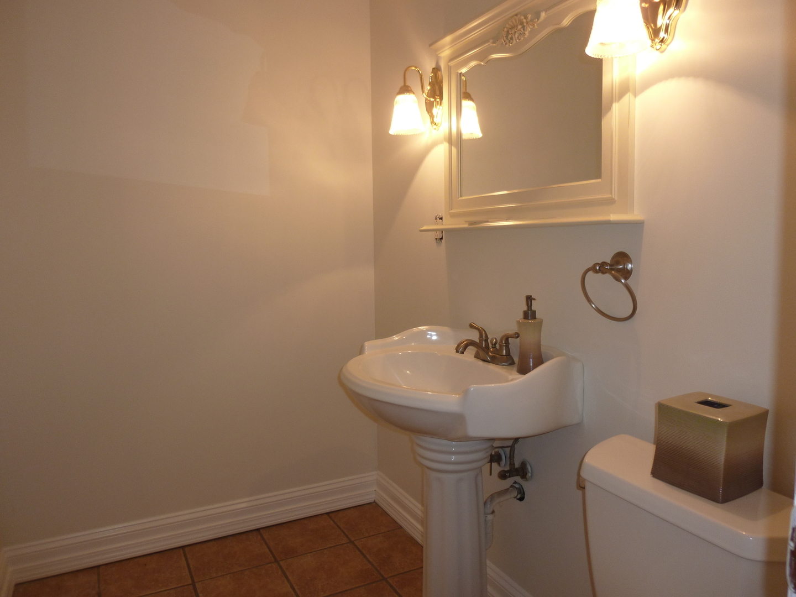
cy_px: 298
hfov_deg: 69.4
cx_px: 398
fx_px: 575
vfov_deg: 54.9
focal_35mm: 25
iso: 100
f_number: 3.3
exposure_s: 1/30
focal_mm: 4.5
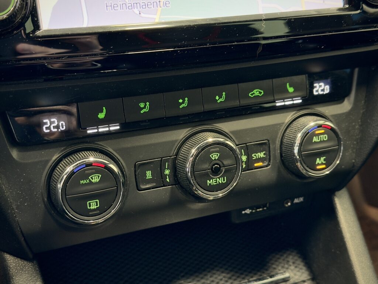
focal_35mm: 48
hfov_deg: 39.7
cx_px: 189
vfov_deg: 30.3
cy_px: 142
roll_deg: -5.6
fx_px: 524
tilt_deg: -31.7
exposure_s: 1/24
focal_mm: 6.76
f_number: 1.78
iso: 640
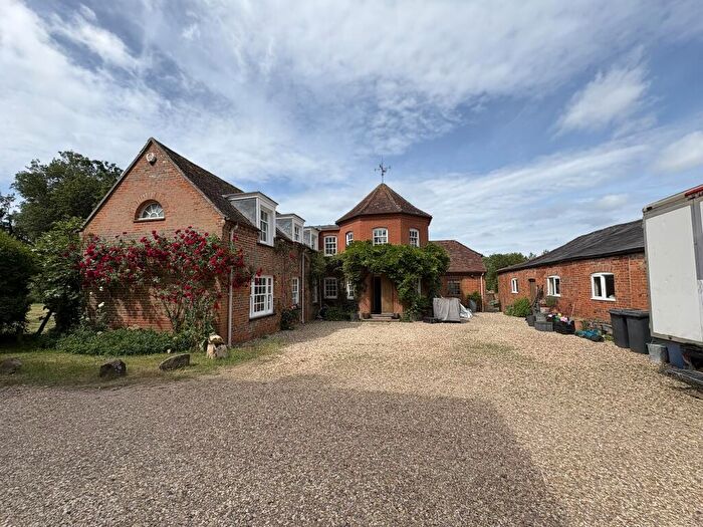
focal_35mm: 14
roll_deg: +0.8
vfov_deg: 85.7
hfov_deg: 102.1
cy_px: 264
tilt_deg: +4.4
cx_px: 352
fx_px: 284
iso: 40
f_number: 2.2
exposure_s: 1/2028
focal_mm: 2.22
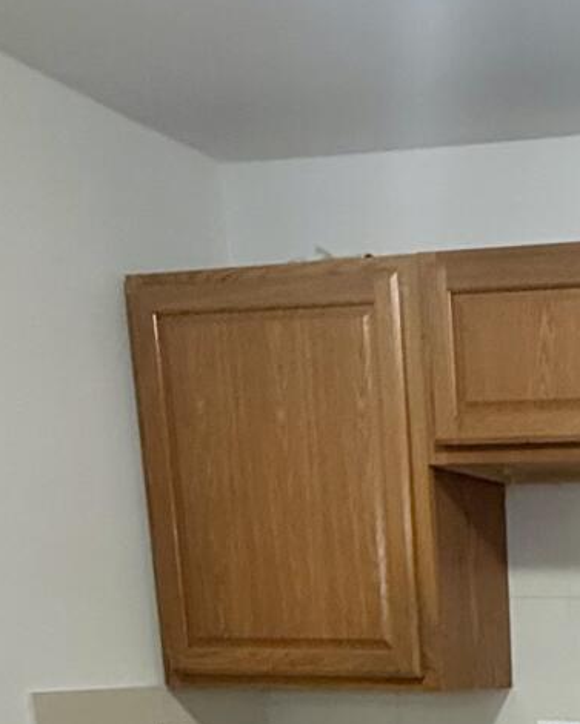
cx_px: 826
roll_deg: -1.2
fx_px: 1244
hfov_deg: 22.4
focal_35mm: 58
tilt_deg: -11.1
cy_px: 905
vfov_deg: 27.8
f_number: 2.2
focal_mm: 2.22
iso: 320
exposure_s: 1/60
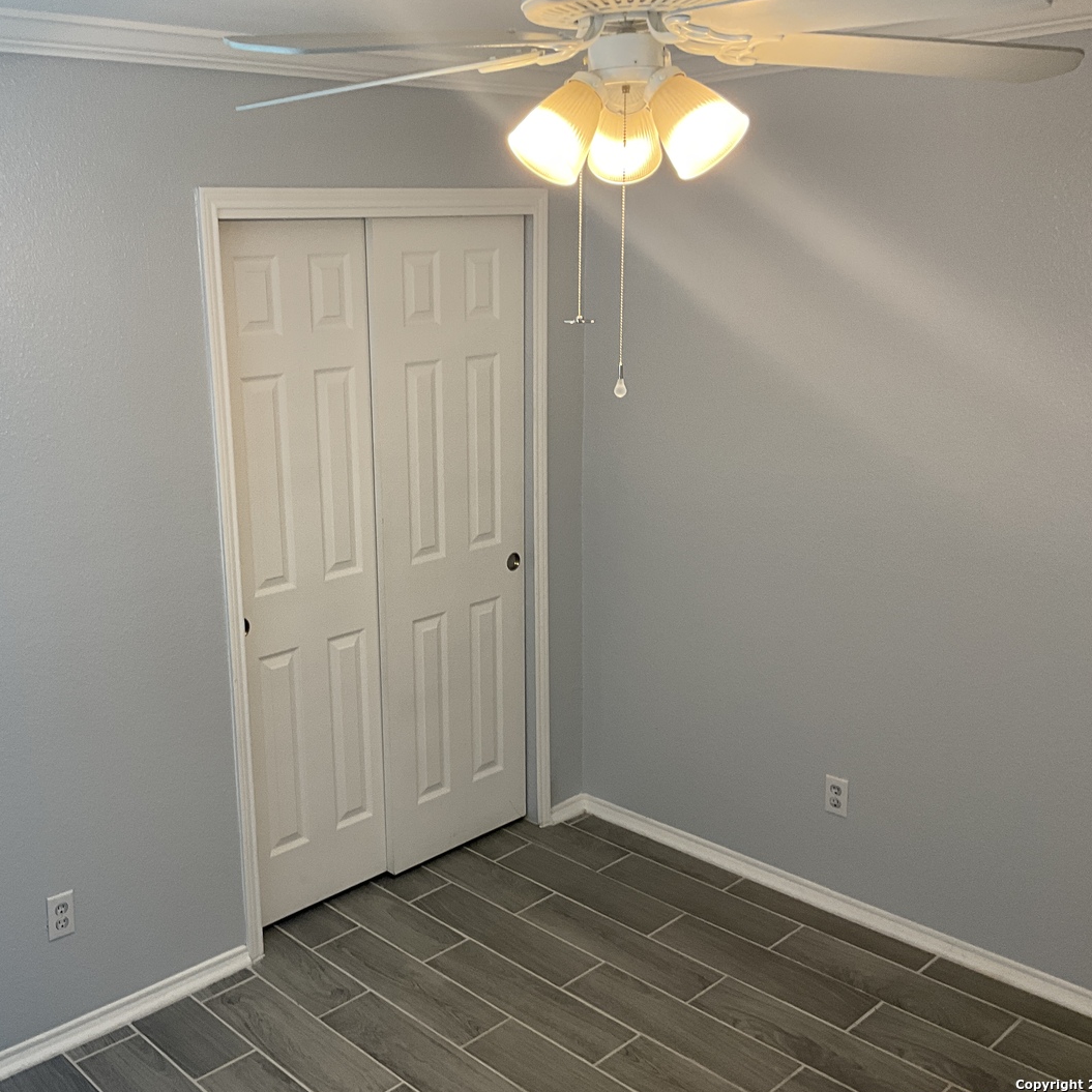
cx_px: 380
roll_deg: +2.2
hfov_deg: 46.6
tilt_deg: -13.2
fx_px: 1249
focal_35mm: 35
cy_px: 551
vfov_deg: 47.2
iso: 50
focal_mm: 3
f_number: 1.8
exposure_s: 1/60
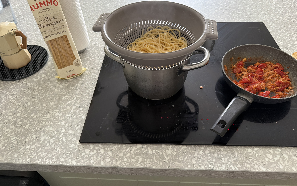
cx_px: 147
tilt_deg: -45.4
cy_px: 77
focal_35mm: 26
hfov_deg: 70.4
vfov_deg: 47.4
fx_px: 210
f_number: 1.78
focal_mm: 6.76
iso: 320
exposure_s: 1/60
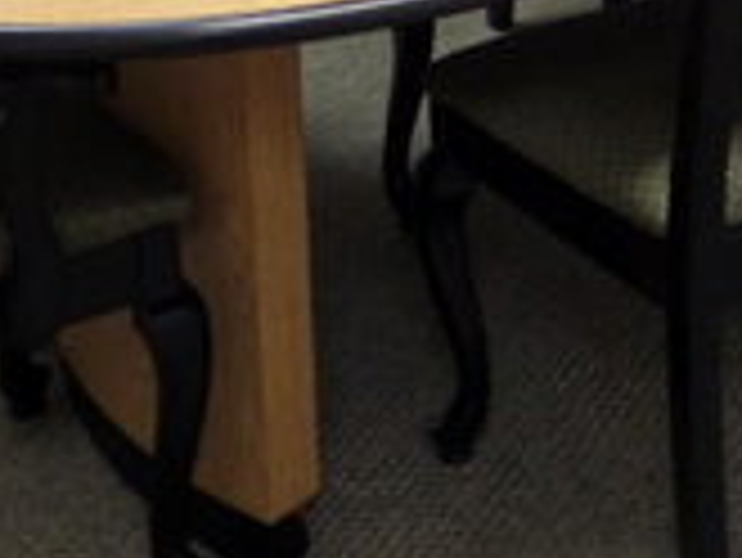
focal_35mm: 93
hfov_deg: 20.7
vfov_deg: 14.1
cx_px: 630
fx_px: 1995
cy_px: -441
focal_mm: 4
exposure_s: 1/30
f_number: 3.2
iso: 200
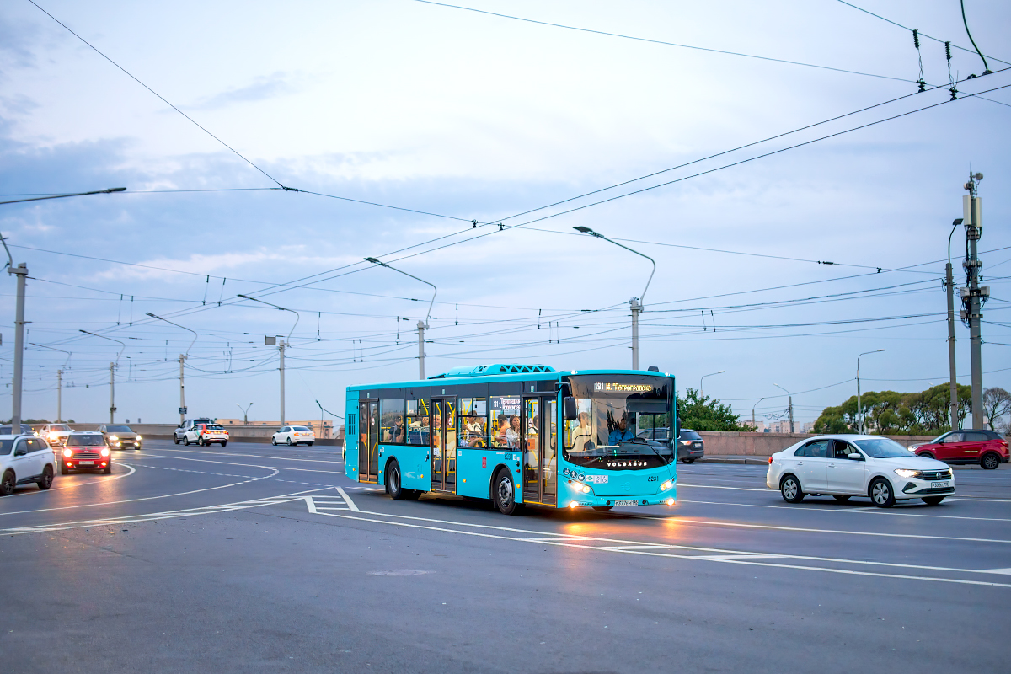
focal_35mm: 35
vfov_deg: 37.9
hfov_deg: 54.4
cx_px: 506
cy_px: 337
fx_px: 983
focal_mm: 35
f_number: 2
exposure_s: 1/250
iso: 500
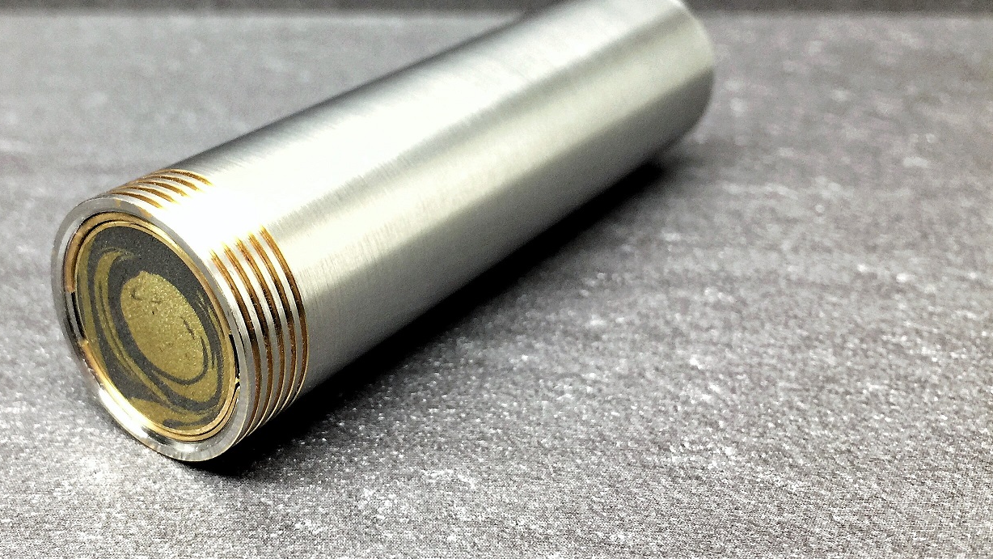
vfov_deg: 28.3
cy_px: 223
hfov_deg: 47.7
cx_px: 345
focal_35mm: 42
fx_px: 1106
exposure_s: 1/17
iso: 80
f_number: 2.2
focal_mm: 4.15
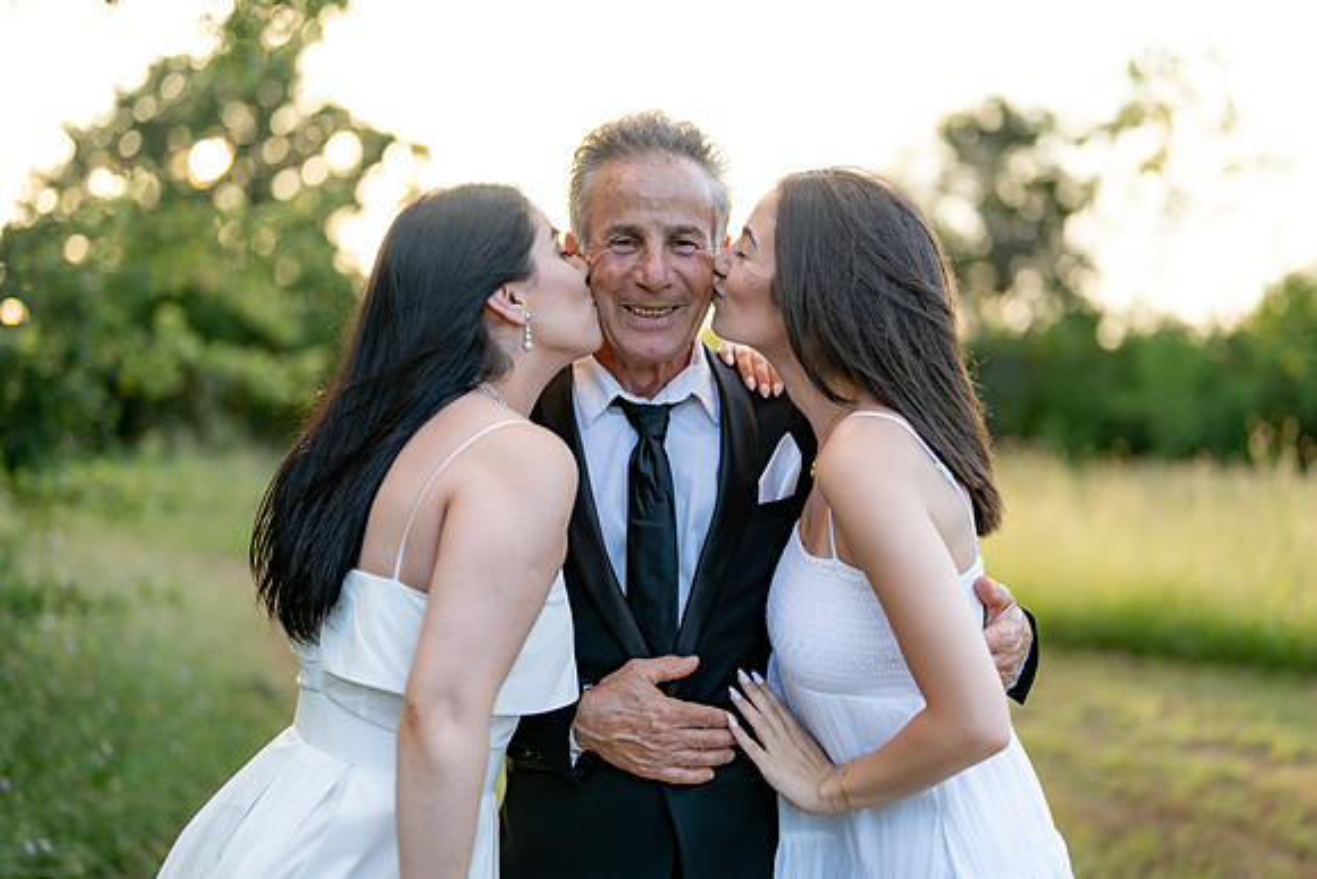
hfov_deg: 39.6
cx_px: 658
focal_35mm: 50
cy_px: 440
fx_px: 1830
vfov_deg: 27.0
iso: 100
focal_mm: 50
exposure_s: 1/800
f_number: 1.2
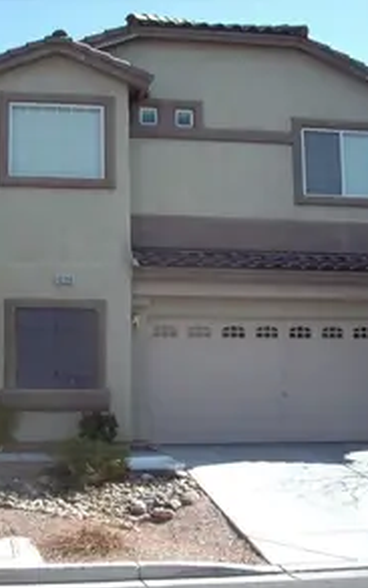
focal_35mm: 55
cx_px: 93
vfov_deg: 36.9
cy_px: 295
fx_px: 883
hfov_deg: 23.3
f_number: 4.3
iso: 100
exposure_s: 1/400
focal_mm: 6.2
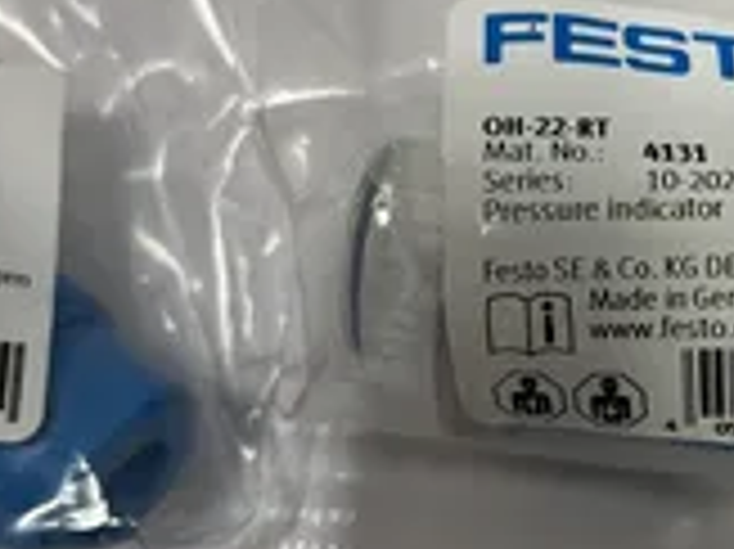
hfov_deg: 29.6
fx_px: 1356
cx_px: 590
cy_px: 346
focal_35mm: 64
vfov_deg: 22.8
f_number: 1.6
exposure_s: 1/60
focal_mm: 4.2
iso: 80
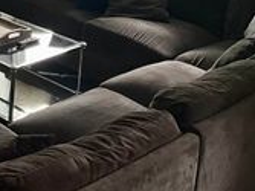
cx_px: -21
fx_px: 640
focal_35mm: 87
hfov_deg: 21.4
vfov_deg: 15.9
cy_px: -71
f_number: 1.8
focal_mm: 3
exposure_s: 1/89
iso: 64
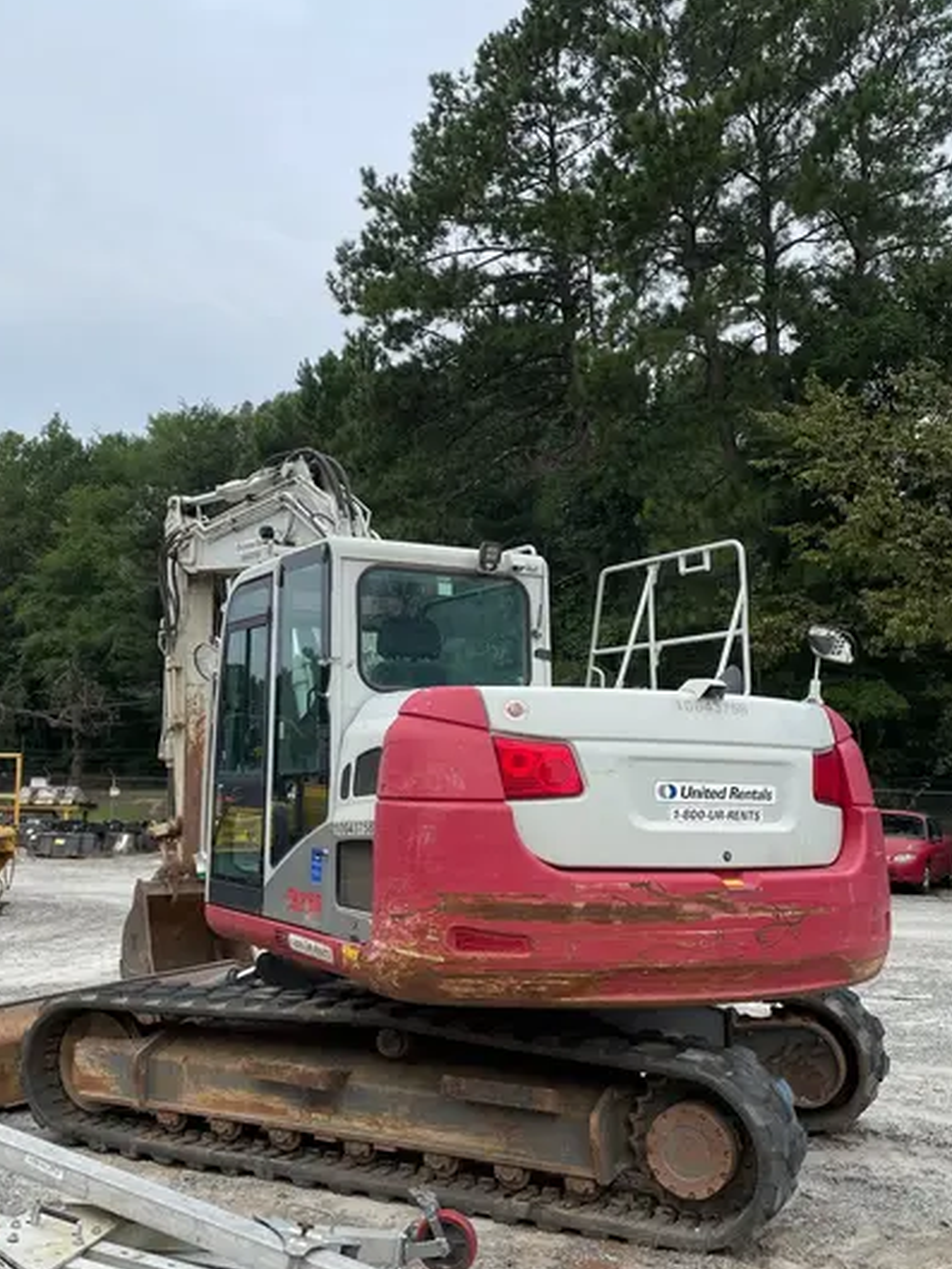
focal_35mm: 36
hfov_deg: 39.6
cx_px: 396
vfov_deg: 51.3
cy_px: 591
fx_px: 1320
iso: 50
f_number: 1.6
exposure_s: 1/3401
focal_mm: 4.2
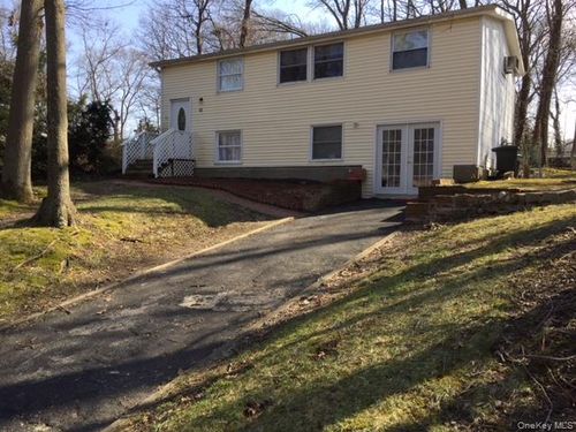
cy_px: 216
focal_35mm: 29
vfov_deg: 48.2
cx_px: 288
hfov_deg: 61.7
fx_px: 483
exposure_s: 1/682
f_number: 2.2
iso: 32
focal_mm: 4.15
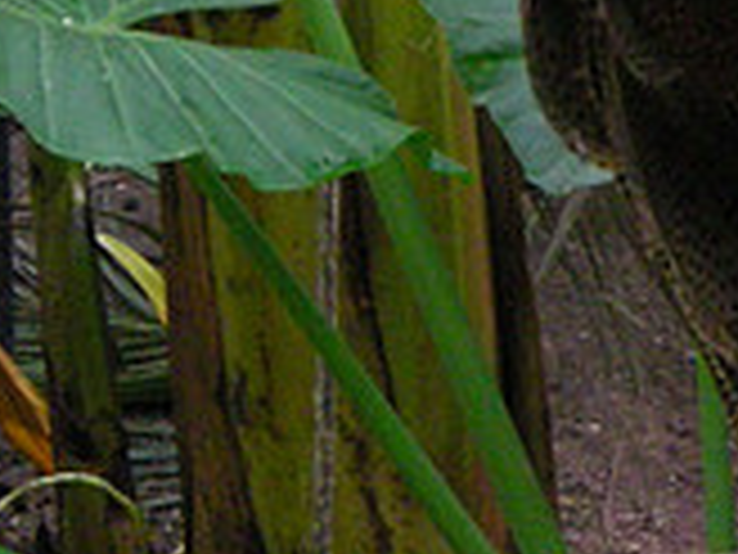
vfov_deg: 4.0
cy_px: -47
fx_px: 7910
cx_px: 1161
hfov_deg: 5.3
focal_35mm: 371
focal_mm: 17.1
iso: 400
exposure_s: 1/8.6
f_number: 4.7
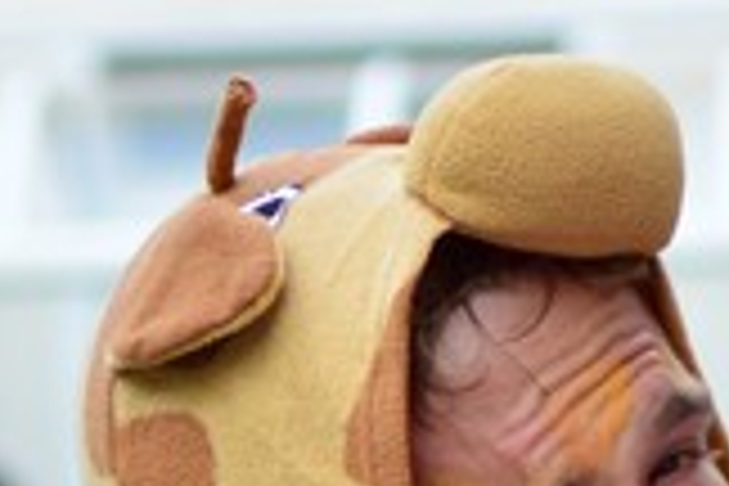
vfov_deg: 4.1
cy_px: 1100
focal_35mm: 332
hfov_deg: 6.2
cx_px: 670
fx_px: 6726
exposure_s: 1/1250
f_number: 1.8
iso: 400
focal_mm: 35
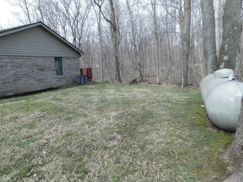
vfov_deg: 58.9
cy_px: 91
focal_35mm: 23
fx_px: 161
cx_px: 122
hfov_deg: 73.9
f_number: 3
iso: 125
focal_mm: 4
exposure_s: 1/800
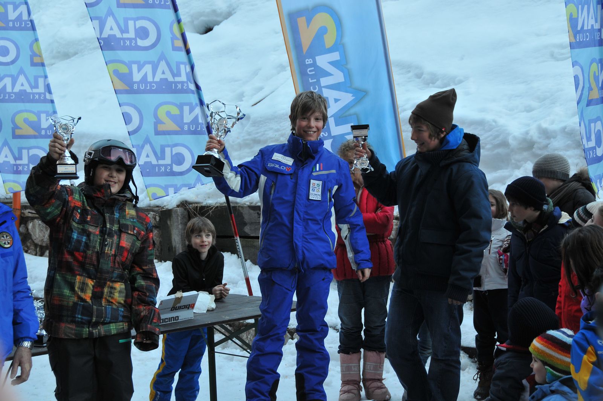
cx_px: 302
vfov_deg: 16.5
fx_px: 1380
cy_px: 200
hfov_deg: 24.6
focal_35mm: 82
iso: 400
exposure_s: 1/60
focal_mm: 55
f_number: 6.3
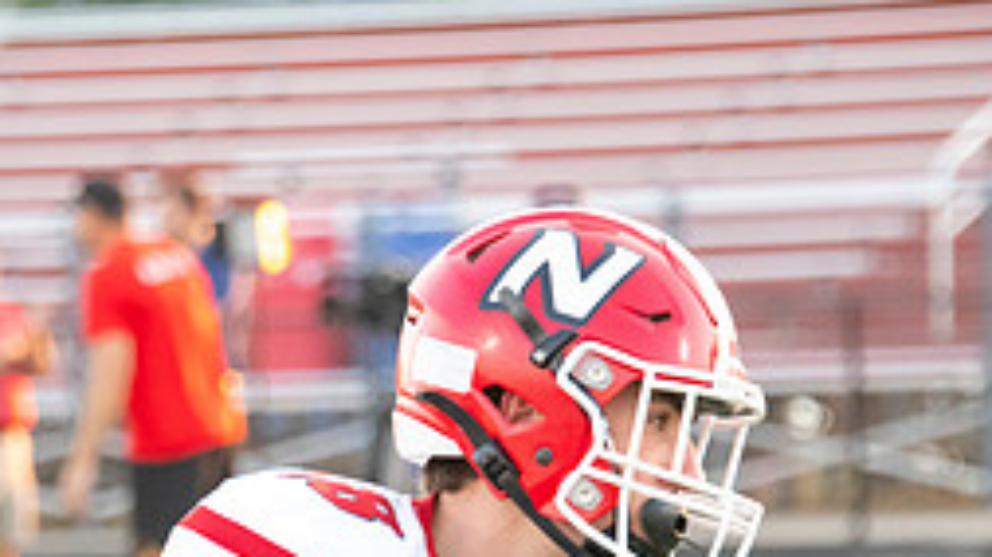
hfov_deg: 4.7
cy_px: 641
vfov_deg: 2.7
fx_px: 11988
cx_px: 251
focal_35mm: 456
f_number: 5.6
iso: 4000
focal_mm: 190
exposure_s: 1/800
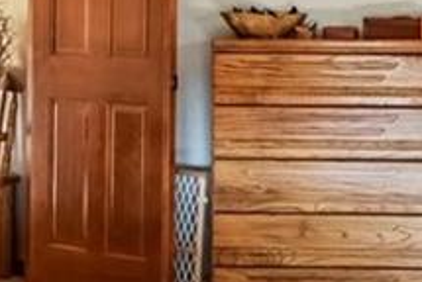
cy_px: -49
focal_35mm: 108
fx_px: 1264
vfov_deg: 12.5
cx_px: 424
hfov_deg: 18.4
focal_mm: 14.5
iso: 400
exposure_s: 1/5
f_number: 10
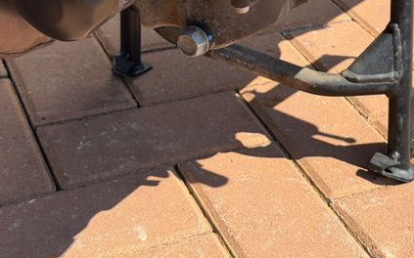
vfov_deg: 16.8
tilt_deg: -29.3
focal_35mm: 77
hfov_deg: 26.5
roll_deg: -1.6
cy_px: 45
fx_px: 868
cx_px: 304
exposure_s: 1/2208
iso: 64
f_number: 1.78
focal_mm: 6.76
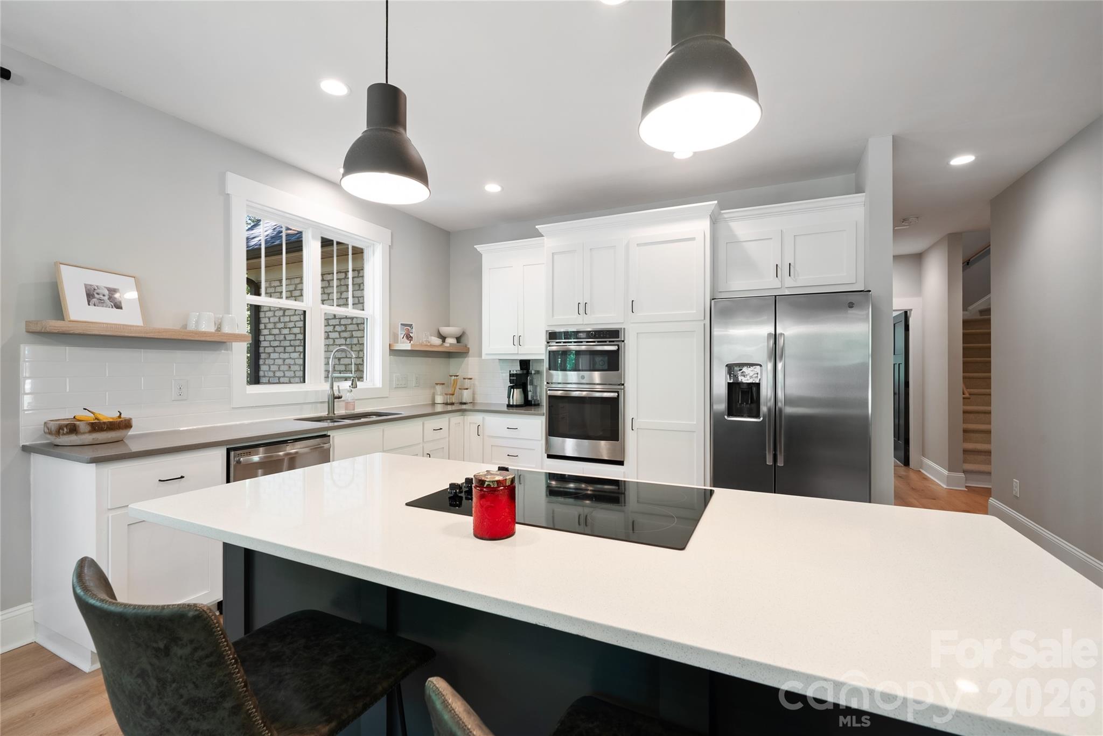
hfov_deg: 100.4
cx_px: 552
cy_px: 368
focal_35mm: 15
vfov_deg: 77.4
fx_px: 460
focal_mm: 15
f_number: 10
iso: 100
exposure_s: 1.6
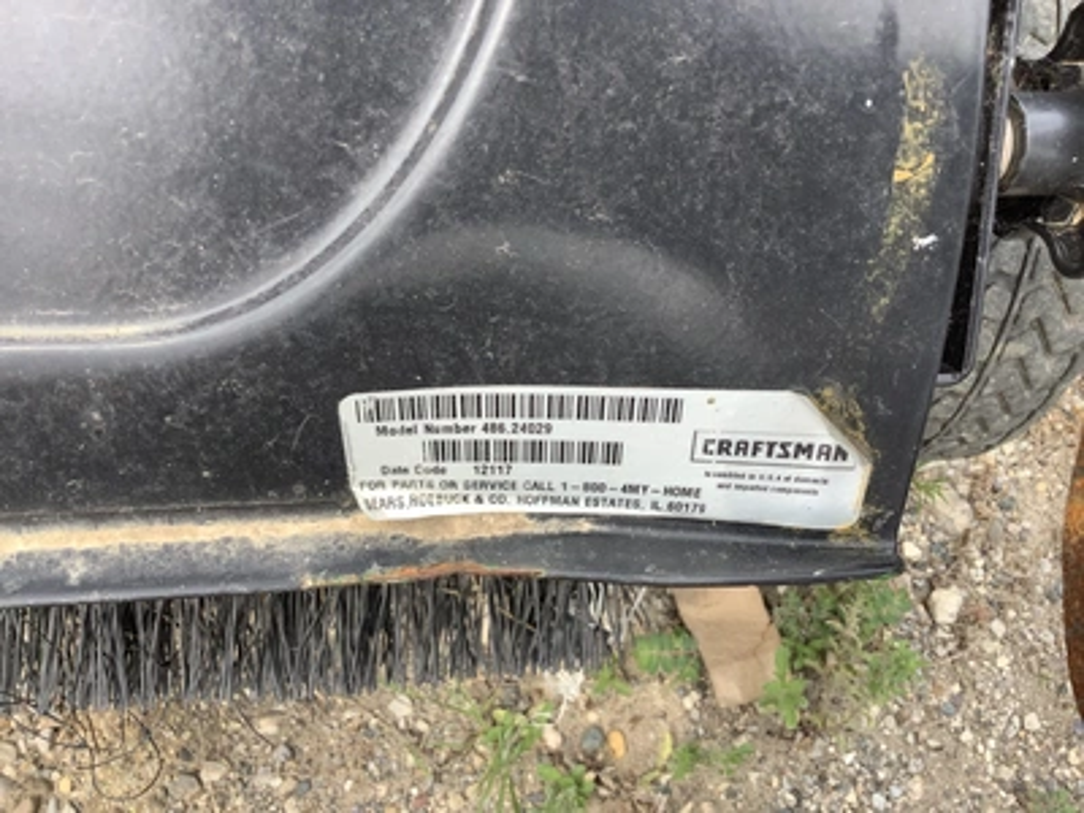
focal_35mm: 31
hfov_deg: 58.4
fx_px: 971
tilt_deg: -70.5
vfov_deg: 45.4
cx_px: 542
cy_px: 406
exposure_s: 1/276
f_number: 2.4
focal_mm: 3.3
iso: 25
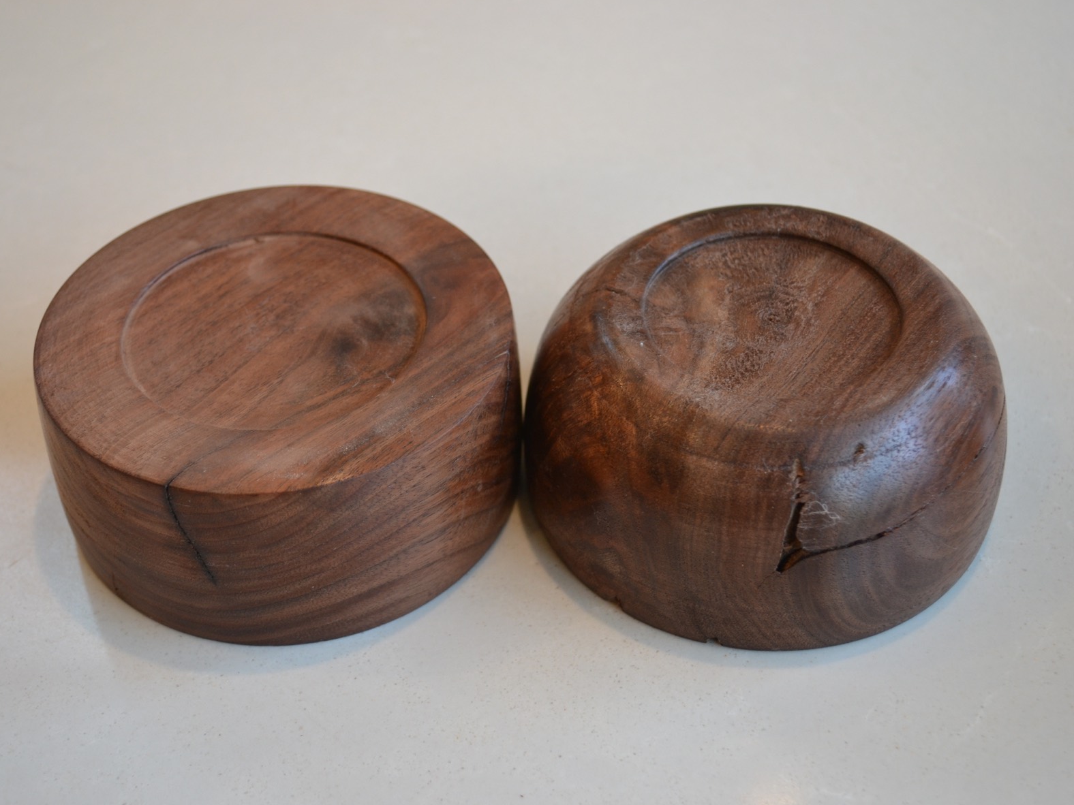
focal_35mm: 56
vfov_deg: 26.1
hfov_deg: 34.3
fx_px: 1737
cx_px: 510
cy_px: 402
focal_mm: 34
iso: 400
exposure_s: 1/30
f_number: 5
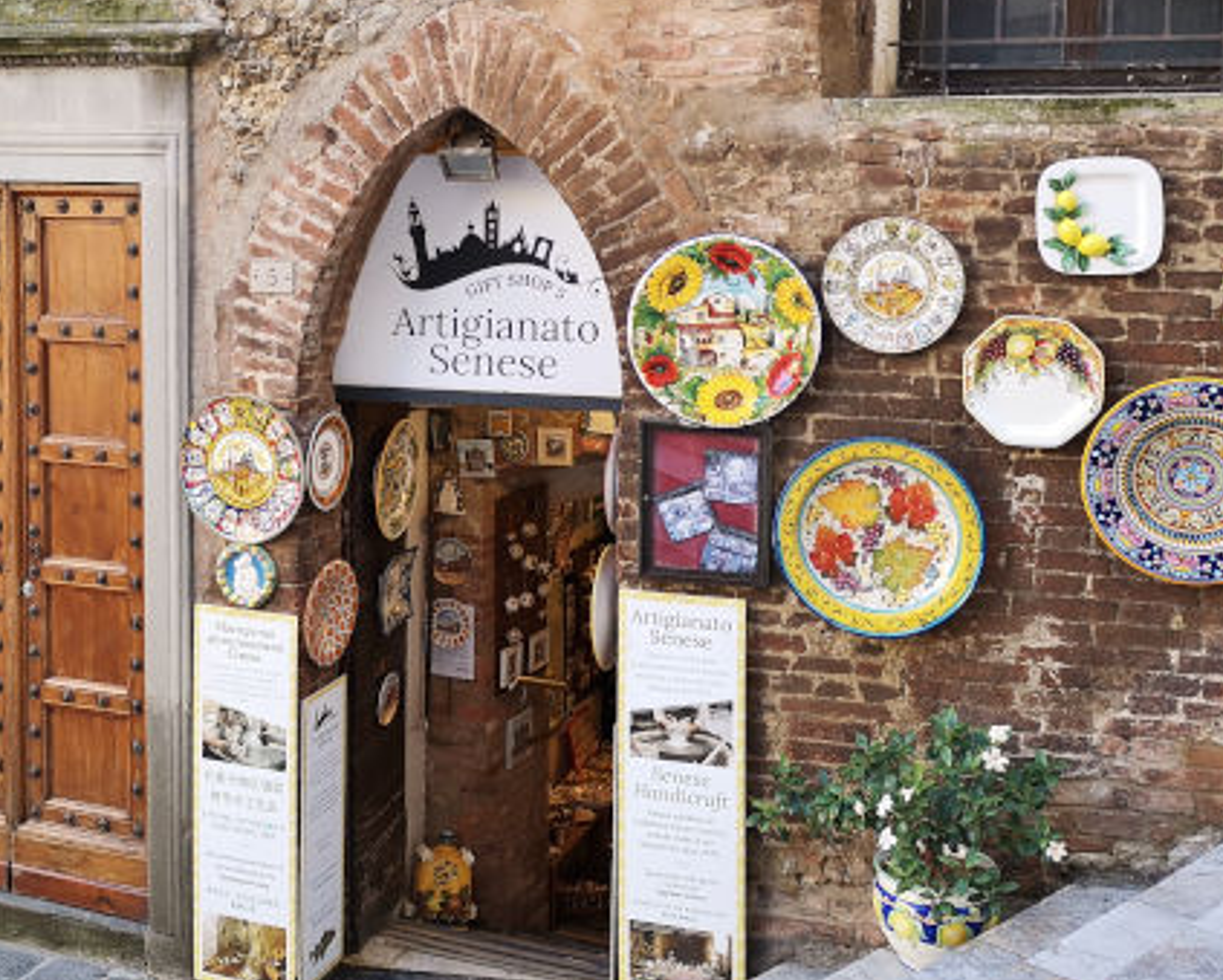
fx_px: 1666
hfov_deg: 40.1
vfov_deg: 32.2
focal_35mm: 46
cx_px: 484
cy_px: 252
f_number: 1.8
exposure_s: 1/125
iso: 50
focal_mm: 3.95
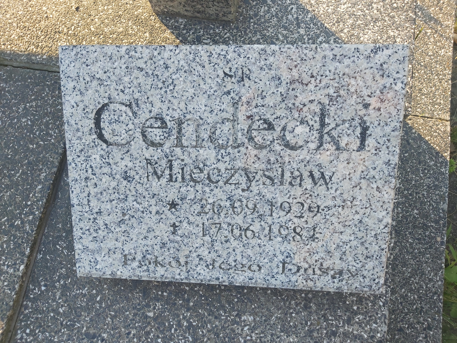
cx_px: 228
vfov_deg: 53.1
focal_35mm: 26
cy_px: 172
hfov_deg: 67.3
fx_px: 343
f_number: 1.7
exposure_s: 1/240
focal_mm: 3.92
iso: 64
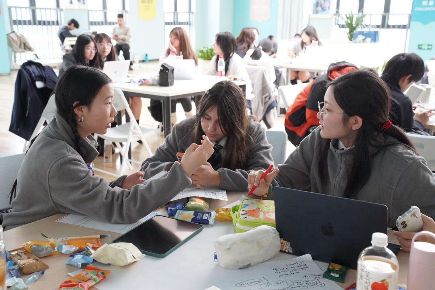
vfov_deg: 29.9
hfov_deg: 43.6
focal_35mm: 45
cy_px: 145
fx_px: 544
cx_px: 218
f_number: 6.3
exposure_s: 1/400
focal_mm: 45
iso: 10000
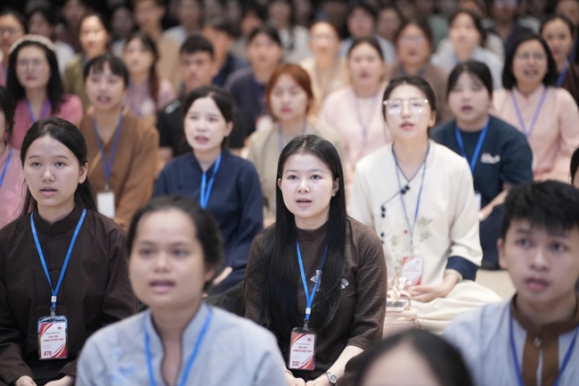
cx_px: 290
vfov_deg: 9.1
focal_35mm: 150
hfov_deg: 13.7
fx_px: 2412
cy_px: 193
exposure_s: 1/200
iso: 3200
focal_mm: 150
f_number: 2.8
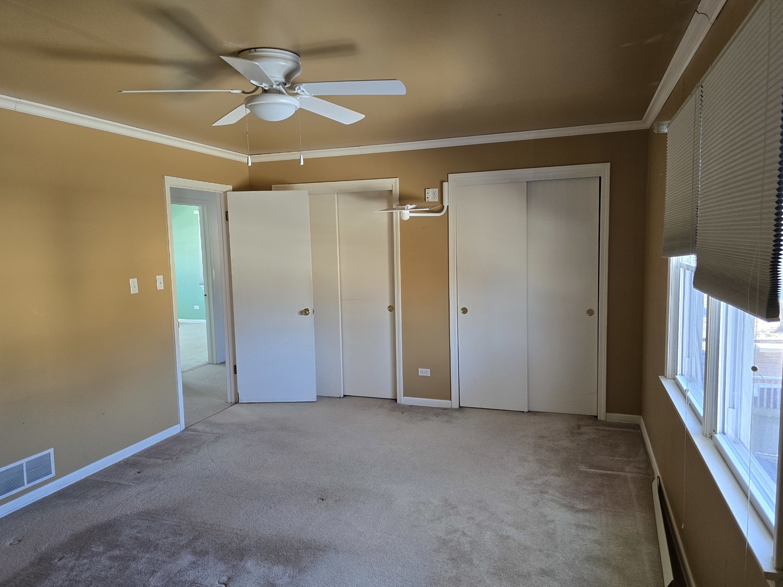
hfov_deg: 71.6
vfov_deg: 56.8
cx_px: 388
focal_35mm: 24
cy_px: 299
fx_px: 543
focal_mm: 6.3
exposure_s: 1/120
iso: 200
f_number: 1.7
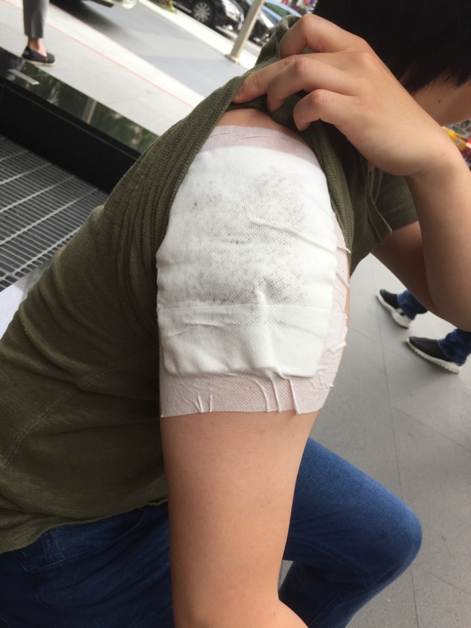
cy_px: 314
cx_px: 236
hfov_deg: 48.2
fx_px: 526
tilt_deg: -26.2
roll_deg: -29.4
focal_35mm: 29
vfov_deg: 61.7
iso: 32
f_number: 2.2
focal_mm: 4.15
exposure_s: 1/121
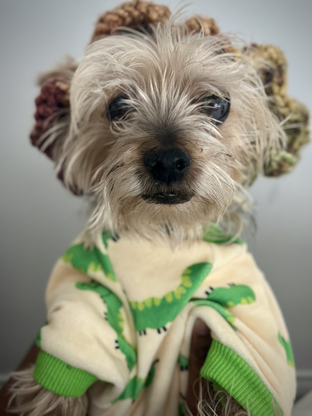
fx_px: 577
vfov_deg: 39.7
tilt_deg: -25.2
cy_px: 208
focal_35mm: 48
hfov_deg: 30.3
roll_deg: -0.9
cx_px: 156
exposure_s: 1/40
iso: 640
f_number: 1.78
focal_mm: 6.86
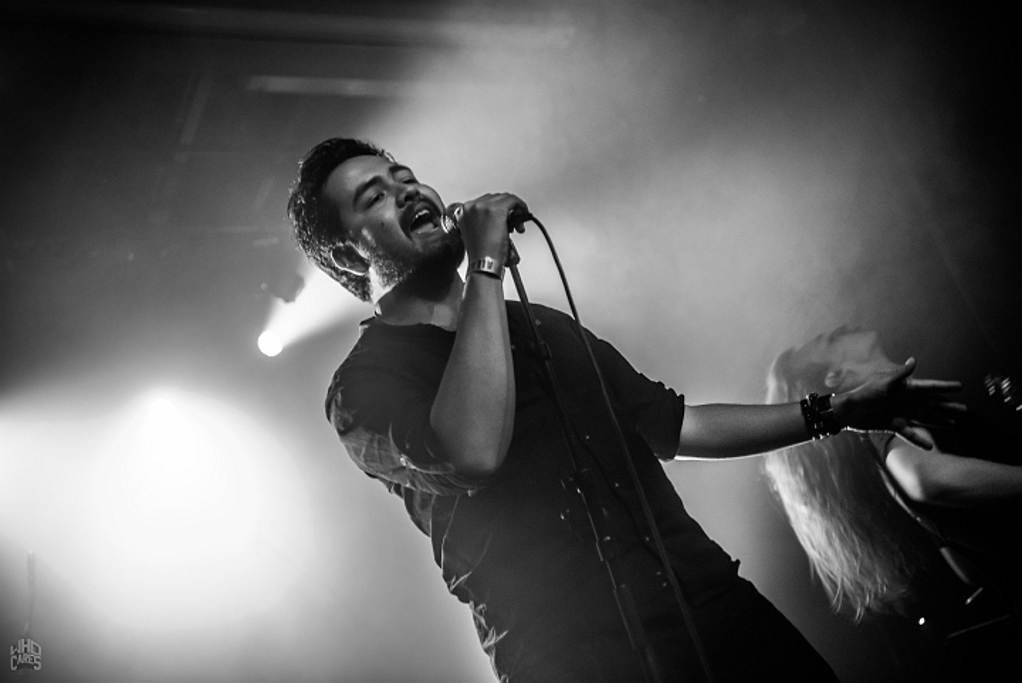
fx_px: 1307
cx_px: 511
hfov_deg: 42.7
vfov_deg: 29.3
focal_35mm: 46
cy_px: 342
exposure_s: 1/80
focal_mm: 46
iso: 1600
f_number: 2.8
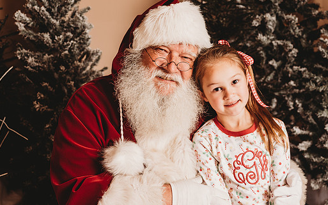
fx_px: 474
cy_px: 97
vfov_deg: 24.4
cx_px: 180
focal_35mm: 53
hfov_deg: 38.1
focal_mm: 46
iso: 100
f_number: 4
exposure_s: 1/160
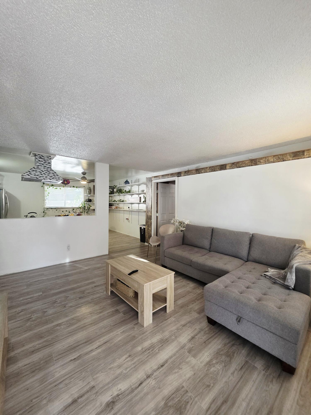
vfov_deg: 106.2
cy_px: 208
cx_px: 156
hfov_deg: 89.9
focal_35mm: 13
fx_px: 156
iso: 250
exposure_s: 1/120
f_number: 1.9
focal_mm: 2.2
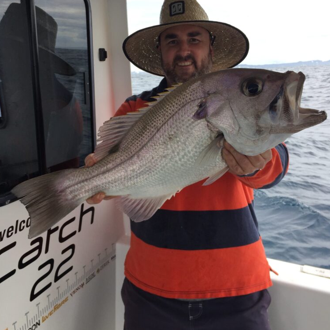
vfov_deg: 47.2
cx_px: 166
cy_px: 152
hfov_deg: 47.2
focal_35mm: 35
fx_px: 377
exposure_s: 1/449
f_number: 2.2
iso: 32
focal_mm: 4.15
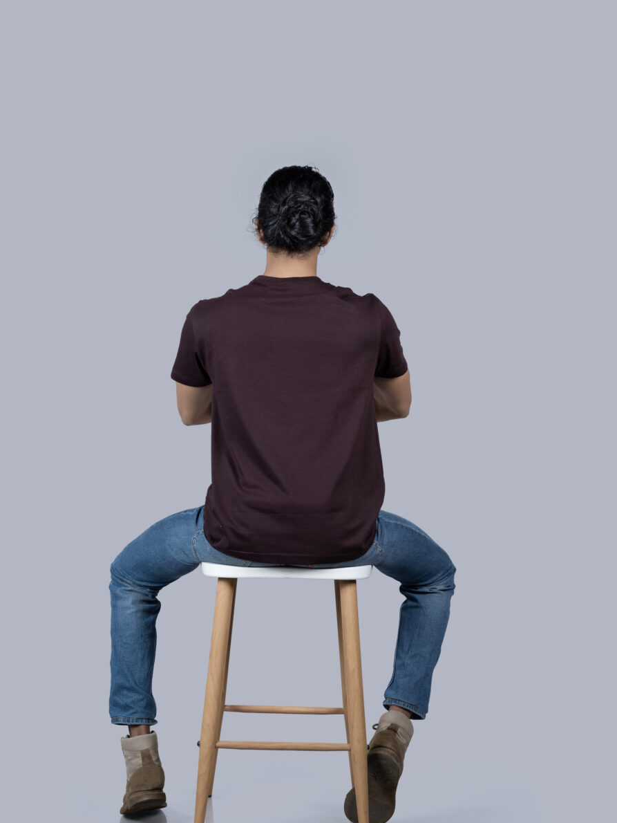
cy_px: 448
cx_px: 289
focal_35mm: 56
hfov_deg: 26.1
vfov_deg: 34.3
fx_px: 1330
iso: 125
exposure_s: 1/125
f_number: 9
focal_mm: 62.9
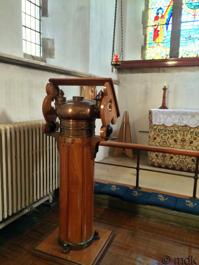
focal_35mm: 29
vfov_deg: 61.7
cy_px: 132
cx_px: 100
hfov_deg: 48.2
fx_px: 222
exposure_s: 1/33
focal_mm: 4.15
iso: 200
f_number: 2.2
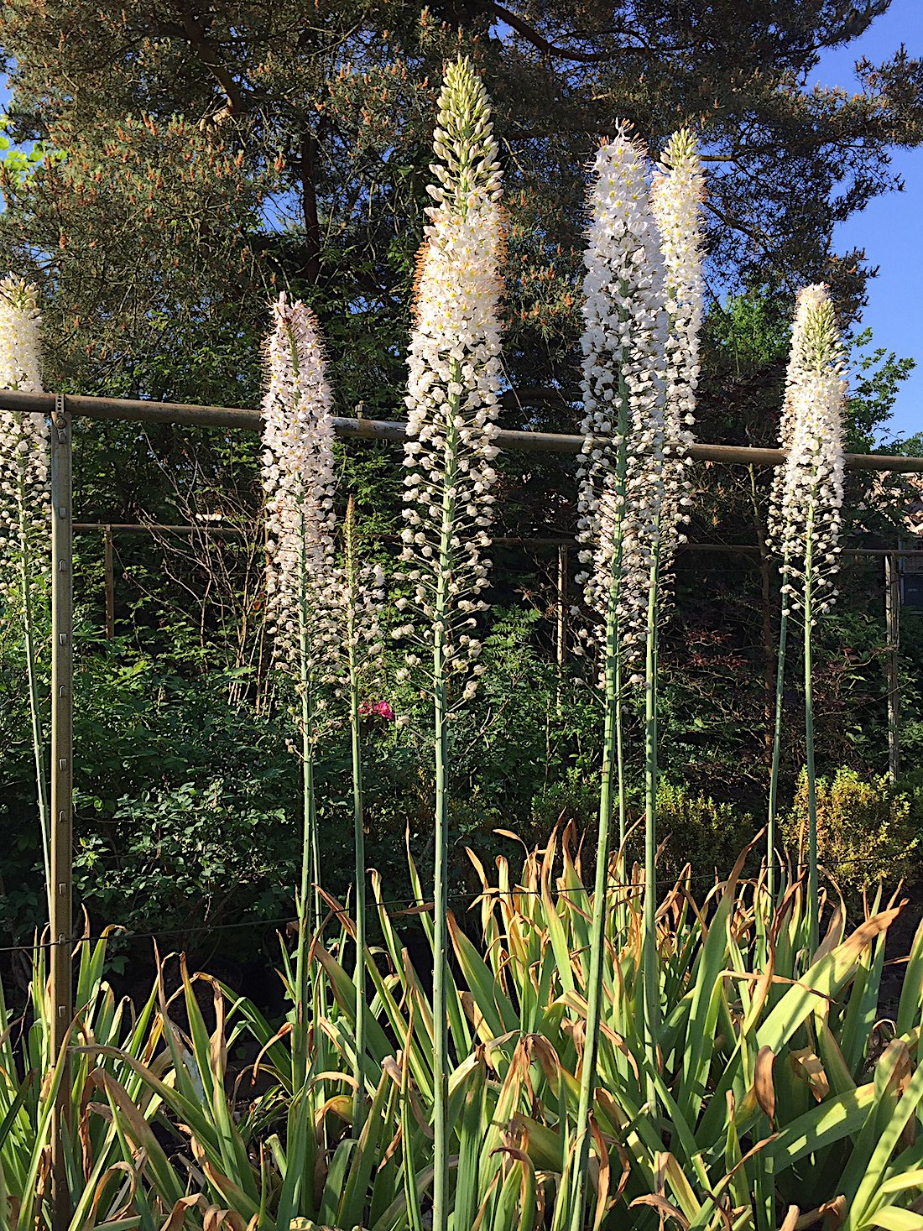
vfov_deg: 61.7
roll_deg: +2.8
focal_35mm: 29
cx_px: 462
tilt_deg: +2.0
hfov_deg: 48.2
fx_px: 1031
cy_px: 616
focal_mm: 4.15
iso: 32
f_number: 2.2
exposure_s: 1/989
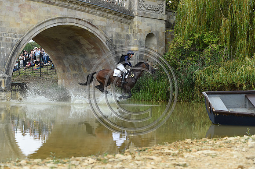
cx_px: 128
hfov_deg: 28.9
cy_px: 84
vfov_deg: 19.4
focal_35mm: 70
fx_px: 496
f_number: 5.6
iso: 560
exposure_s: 1/1250
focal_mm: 70
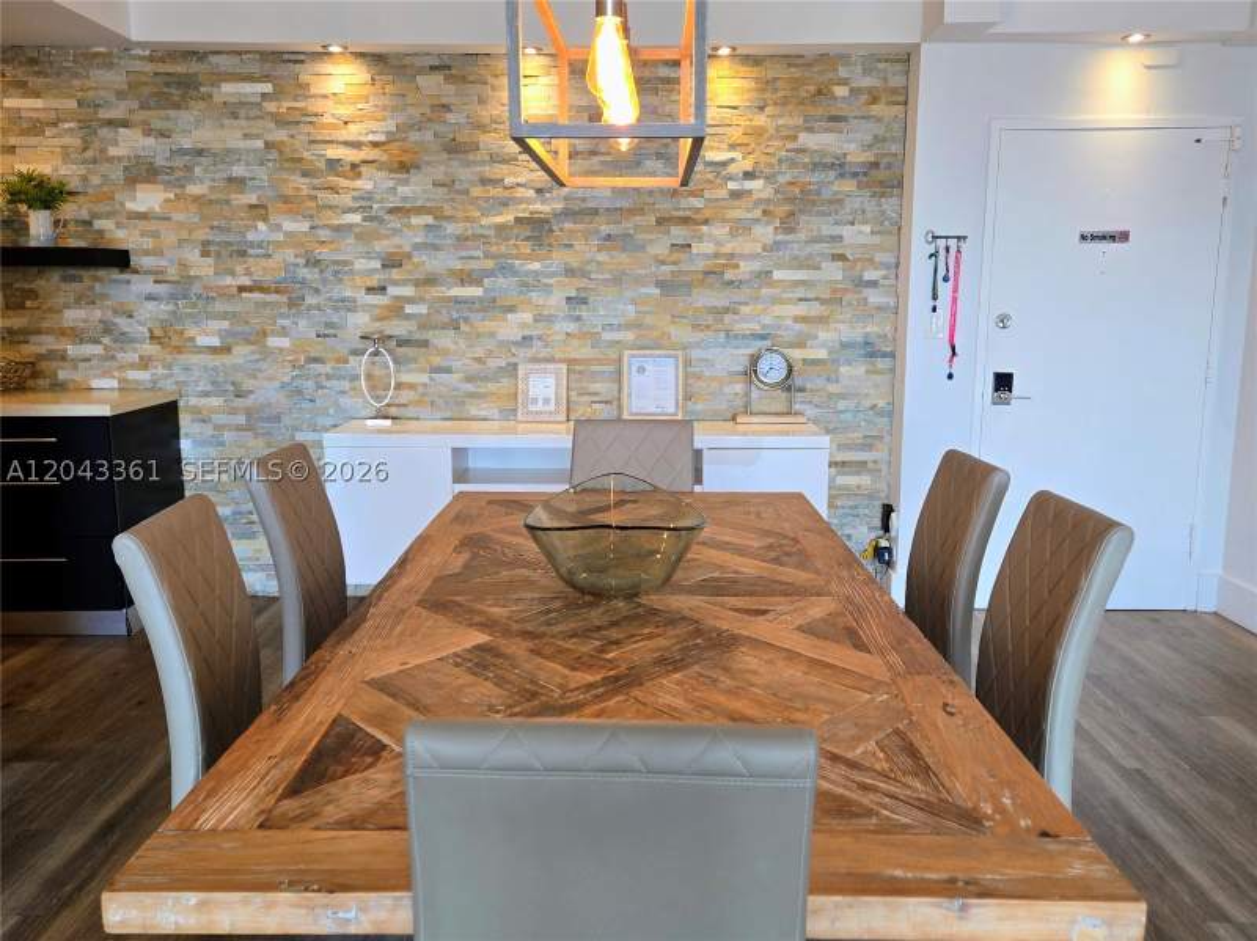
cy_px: 470
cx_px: 628
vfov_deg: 58.8
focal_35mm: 23
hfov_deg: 74.0
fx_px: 835
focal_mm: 5.4
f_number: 1.8
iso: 80
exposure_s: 1/120
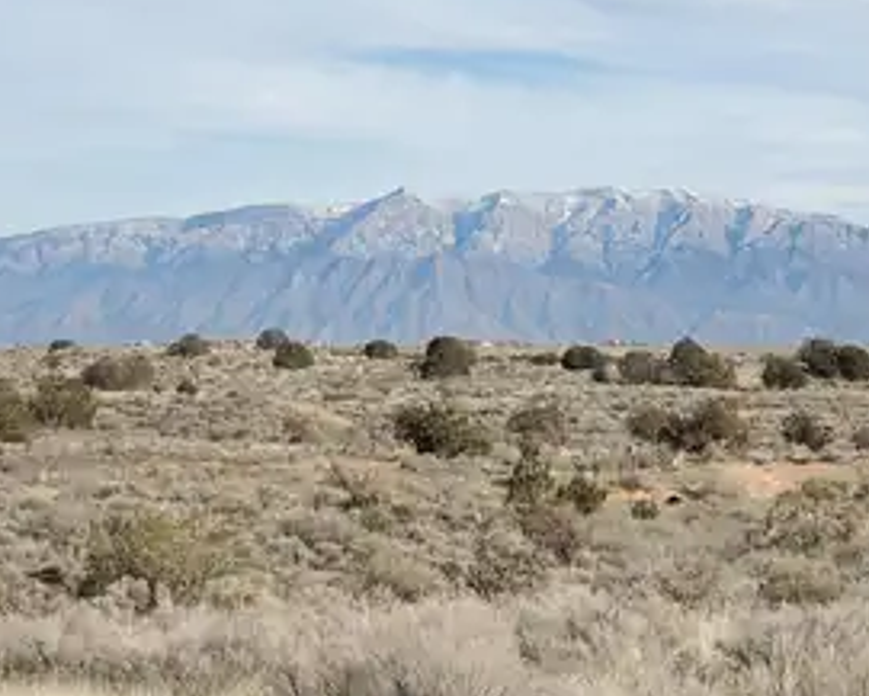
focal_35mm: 75
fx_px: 1930
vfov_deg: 20.4
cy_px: 398
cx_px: 417
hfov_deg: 25.4
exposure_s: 1/688
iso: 50
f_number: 2.4
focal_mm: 6
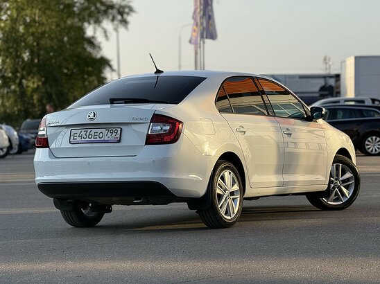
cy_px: 142
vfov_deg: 12.3
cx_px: 190
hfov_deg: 16.4
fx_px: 1316
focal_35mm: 120
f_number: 2.8
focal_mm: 15.66
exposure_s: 1/1018
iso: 64
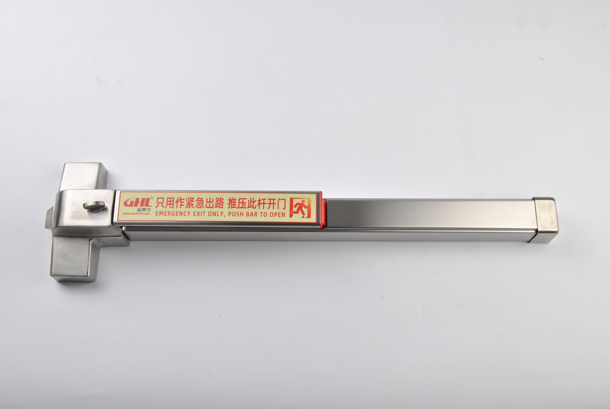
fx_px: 713
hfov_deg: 46.3
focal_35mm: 42
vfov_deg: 32.0
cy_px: 204
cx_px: 305
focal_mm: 28
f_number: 14
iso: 100
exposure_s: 1/100
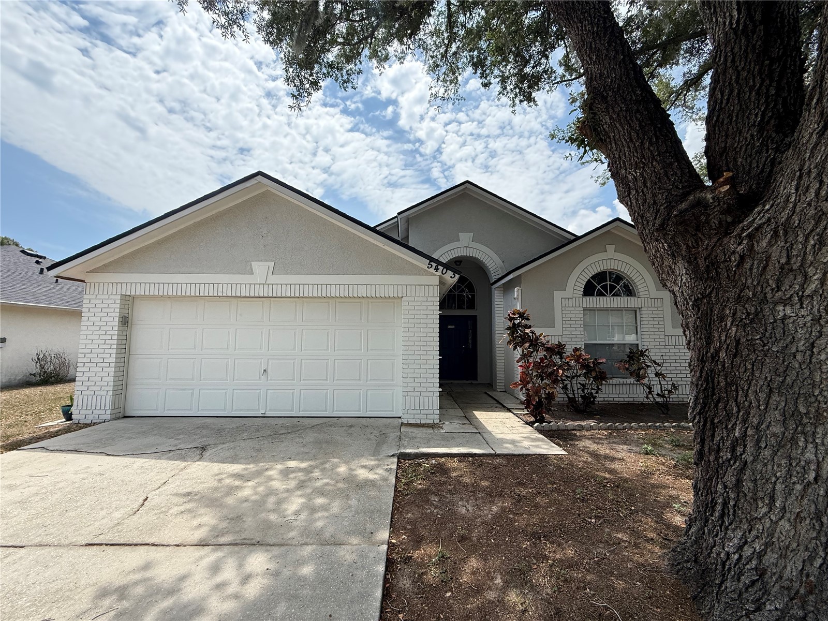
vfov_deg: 85.7
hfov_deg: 102.1
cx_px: 414
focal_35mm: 14
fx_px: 335
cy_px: 310
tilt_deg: +5.9
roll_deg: +0.4
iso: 64
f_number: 2.2
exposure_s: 1/1698
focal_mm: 2.22
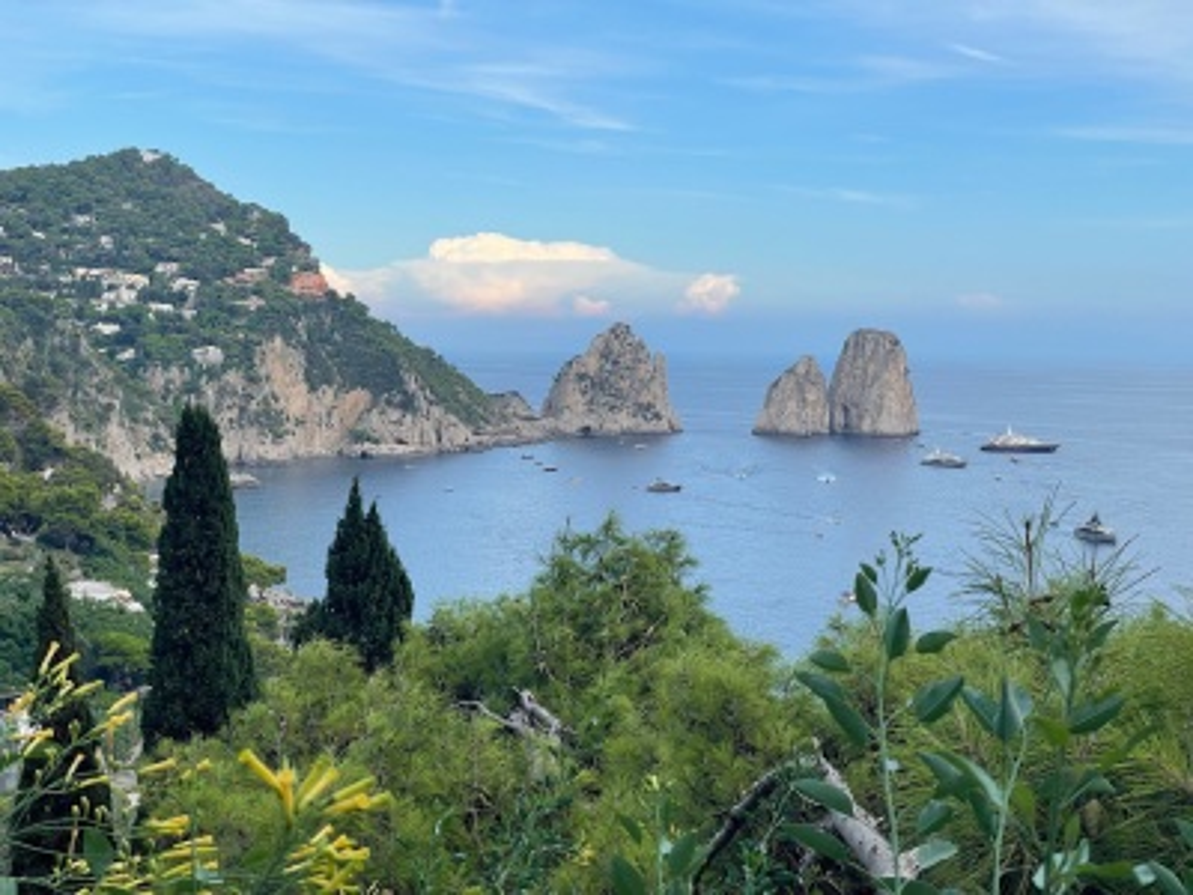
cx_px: 596
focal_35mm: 52
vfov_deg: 28.0
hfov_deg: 36.8
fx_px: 1792
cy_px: 448
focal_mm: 6
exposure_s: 1/749
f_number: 2
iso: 25
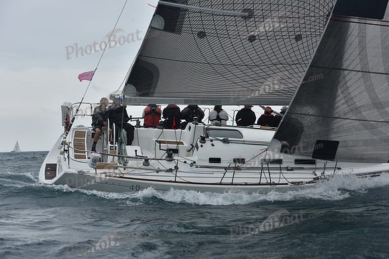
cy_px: 130
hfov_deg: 28.8
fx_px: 757
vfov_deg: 19.5
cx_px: 194
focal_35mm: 70
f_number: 7.1
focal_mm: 70
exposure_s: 1/800
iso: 250
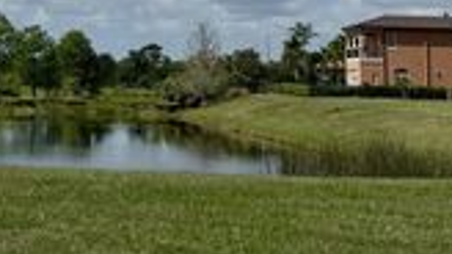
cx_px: -58
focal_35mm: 102
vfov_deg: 11.3
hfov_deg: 19.9
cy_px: -135
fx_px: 1222
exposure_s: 1/10417
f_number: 1.78
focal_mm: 6.76
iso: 80
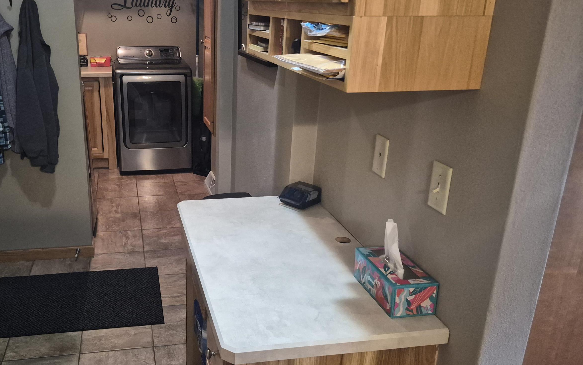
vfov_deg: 39.4
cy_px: 183
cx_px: 203
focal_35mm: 32
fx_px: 508
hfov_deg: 58.5
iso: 2000
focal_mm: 5.4
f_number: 1.8
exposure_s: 1/120
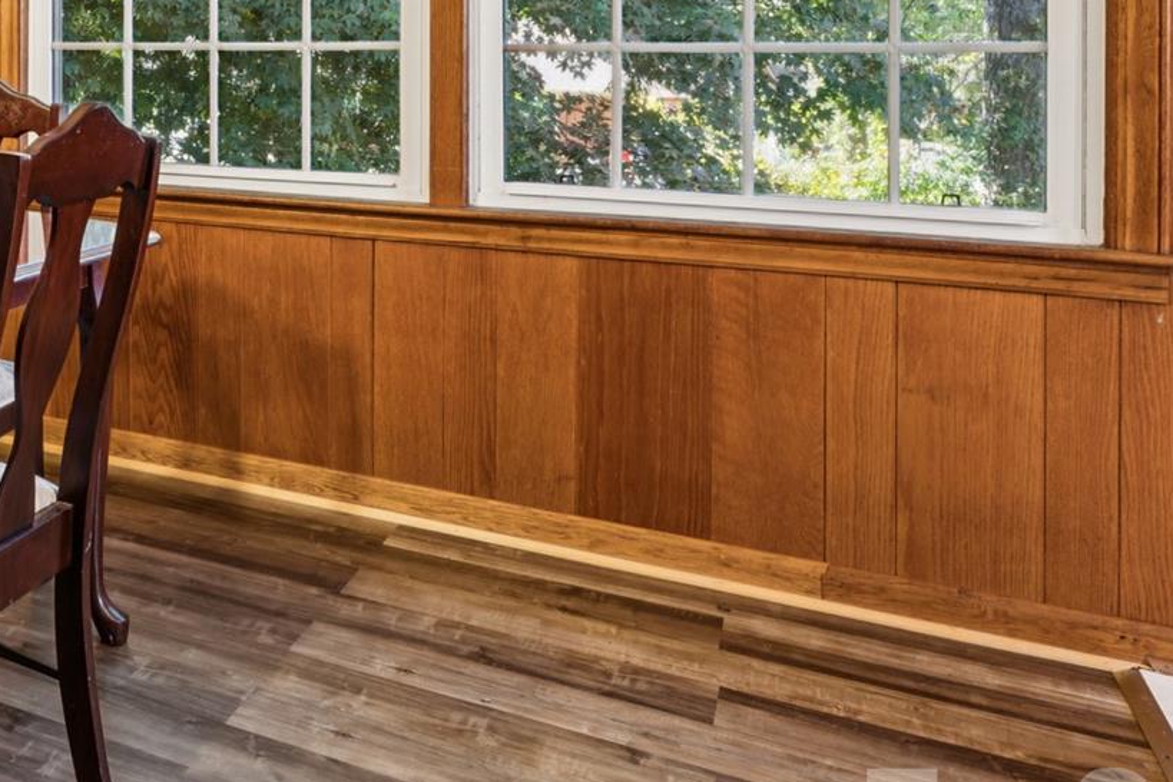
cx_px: -143
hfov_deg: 38.7
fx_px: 1320
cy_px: 72
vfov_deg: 31.4
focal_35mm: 40
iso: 200
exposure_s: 1/1.67
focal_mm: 16.2
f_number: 13
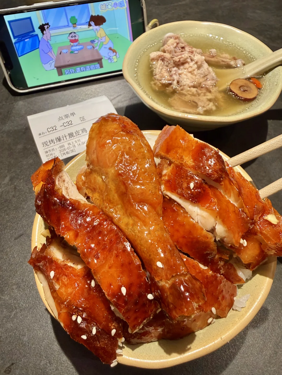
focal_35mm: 24
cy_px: 188
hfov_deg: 56.8
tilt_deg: -57.4
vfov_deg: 71.6
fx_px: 261
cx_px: 141
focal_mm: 2.22
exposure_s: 1/103
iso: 125
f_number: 2.2
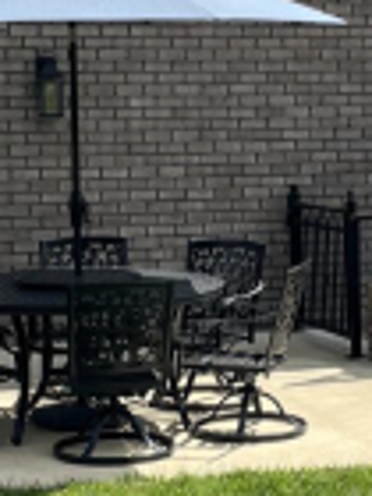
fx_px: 1777
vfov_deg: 15.9
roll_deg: +1.0
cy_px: 239
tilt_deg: -7.4
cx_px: 322
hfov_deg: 11.9
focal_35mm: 124
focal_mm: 5.1
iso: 50
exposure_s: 1/3049
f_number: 1.6
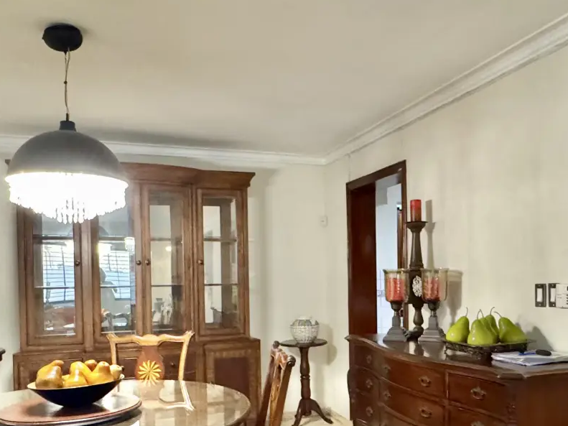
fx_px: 558
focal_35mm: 34
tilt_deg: -2.4
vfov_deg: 41.1
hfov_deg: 53.8
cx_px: 317
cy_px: 292
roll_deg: +1.1
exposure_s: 1/60
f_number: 2.2
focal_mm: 2.22
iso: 640
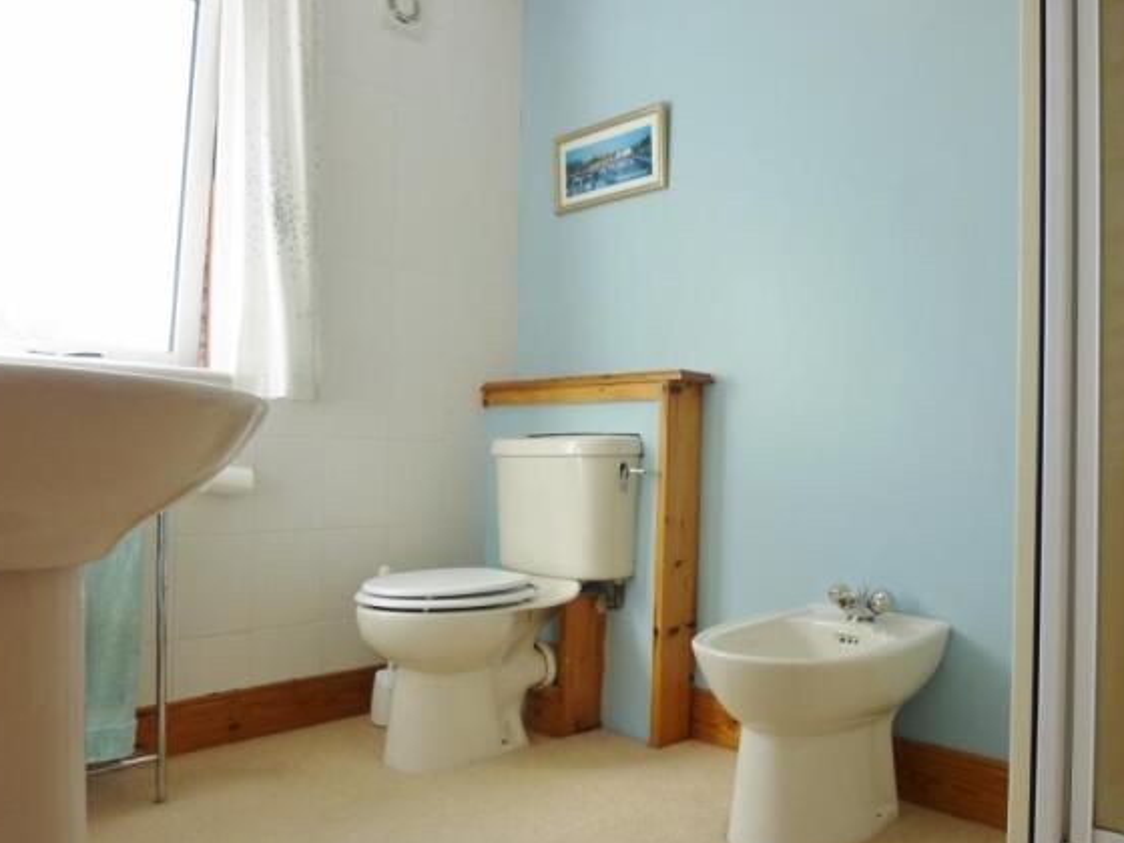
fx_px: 844
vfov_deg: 53.1
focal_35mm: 26
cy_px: 437
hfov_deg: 67.3
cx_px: 557
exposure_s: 1/60
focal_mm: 4.5
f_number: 3.3
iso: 80
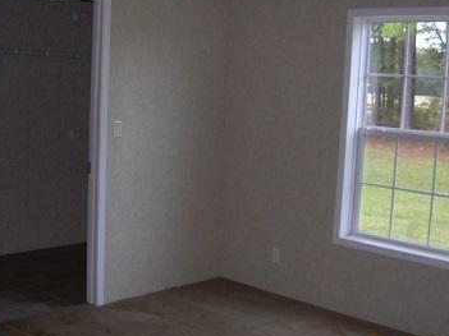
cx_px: 173
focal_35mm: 52
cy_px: 174
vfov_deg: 28.0
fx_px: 674
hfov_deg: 36.6
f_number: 2.8
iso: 50
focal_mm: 6.3
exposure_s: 1/60
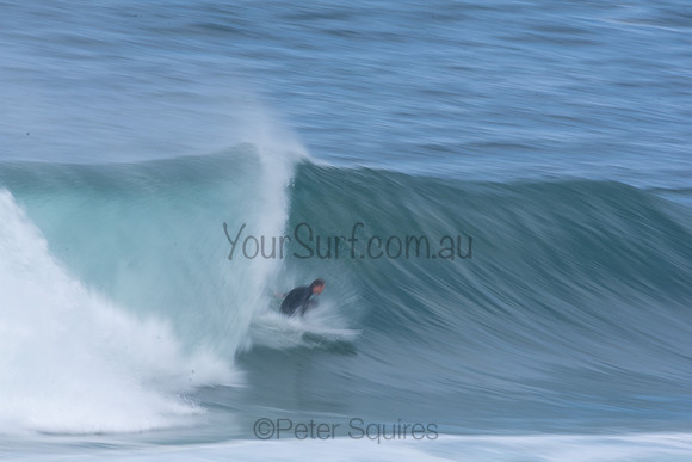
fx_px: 14419
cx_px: 346
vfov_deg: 1.8
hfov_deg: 2.7
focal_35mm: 750
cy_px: 231
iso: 100
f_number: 22
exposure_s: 1/25
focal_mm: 500
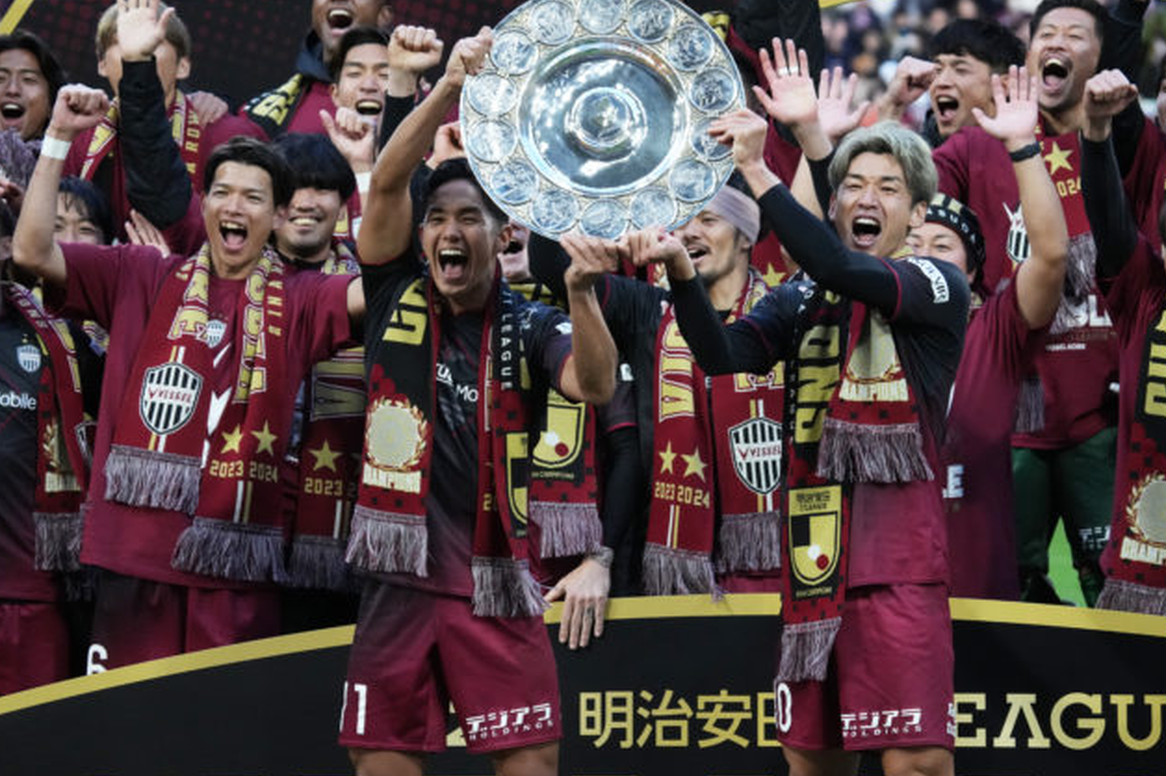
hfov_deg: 8.6
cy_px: 338
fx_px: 7737
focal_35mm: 239
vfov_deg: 5.7
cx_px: 672
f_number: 6.3
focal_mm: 200
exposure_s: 1/1000
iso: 5000
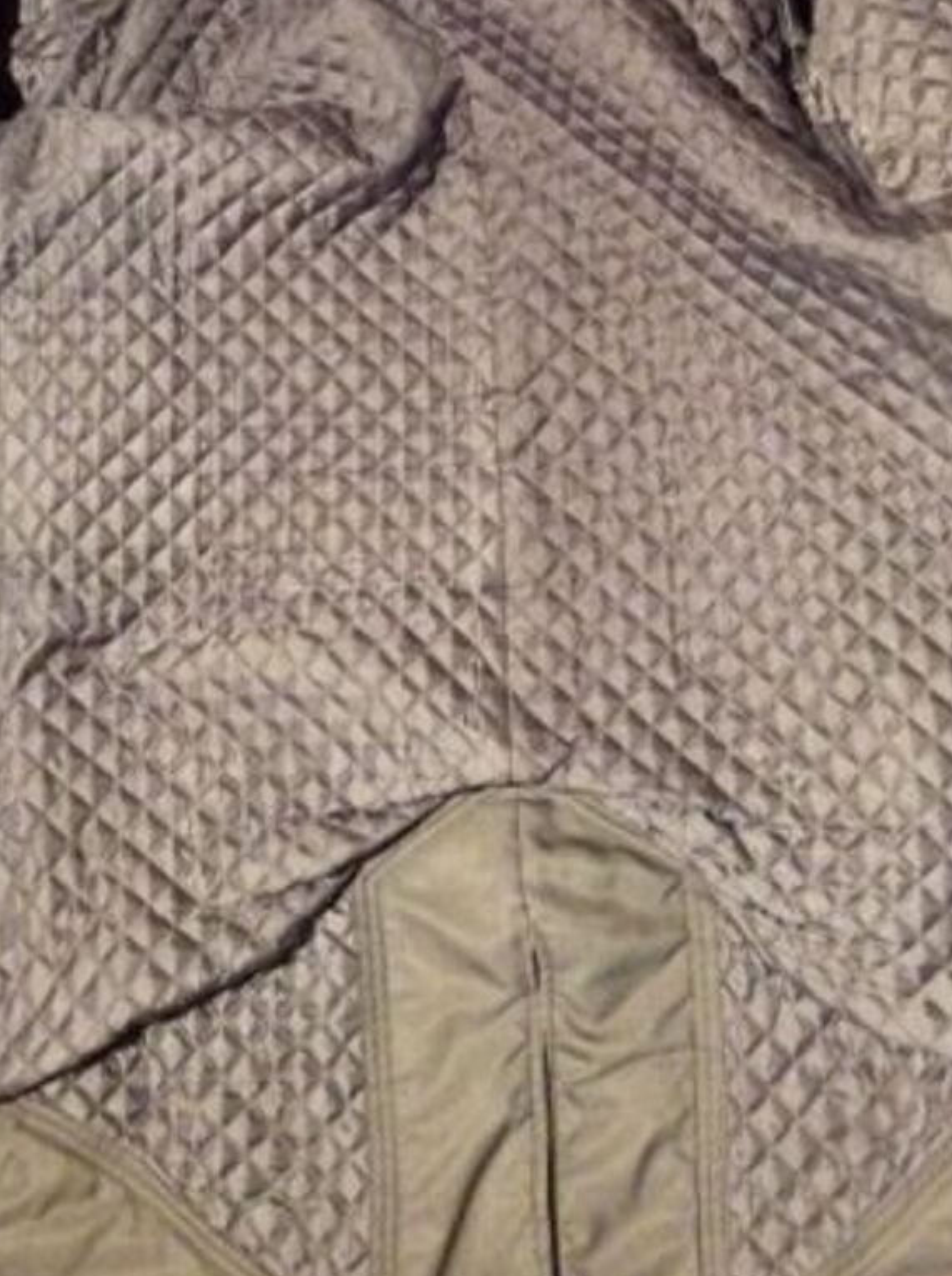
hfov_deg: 26.0
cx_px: 460
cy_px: 188
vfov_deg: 33.0
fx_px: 2060
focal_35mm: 56
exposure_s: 1/20
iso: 320
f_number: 2.4
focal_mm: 3.3
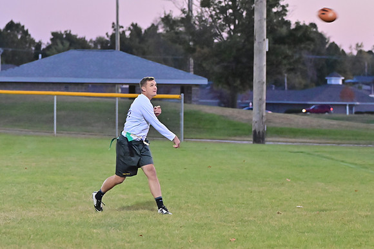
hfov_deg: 11.4
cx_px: 187
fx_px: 1870
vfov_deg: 7.6
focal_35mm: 180
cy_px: 124
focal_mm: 120
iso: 6400
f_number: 4
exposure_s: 1/400
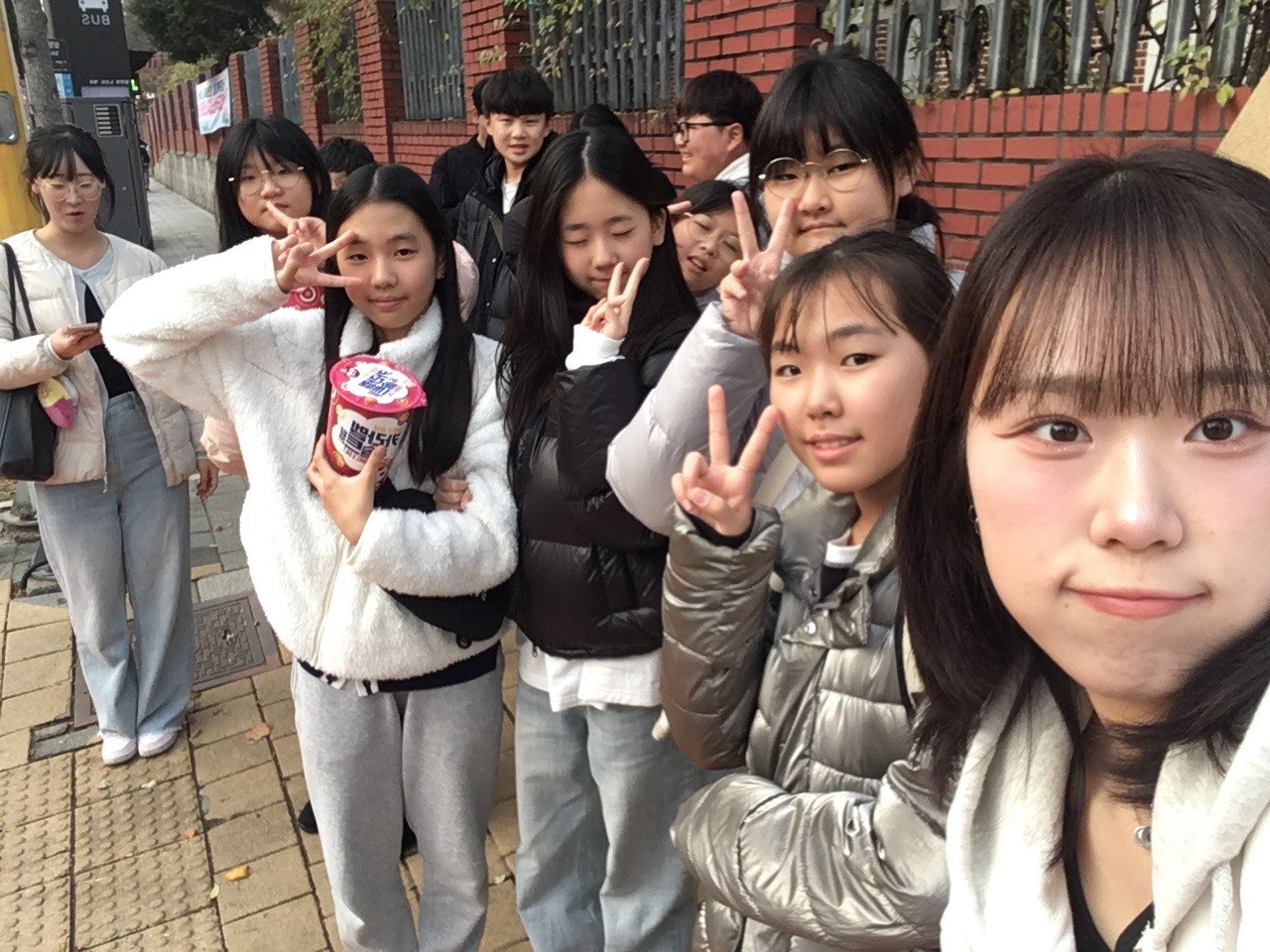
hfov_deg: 58.4
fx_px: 1137
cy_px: 476
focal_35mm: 31
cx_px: 635
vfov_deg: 45.4
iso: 50
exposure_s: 1/120
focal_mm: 2.15
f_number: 2.4
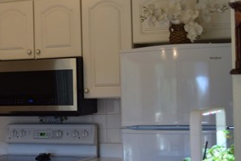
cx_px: -24
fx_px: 657
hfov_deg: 19.9
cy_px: 80
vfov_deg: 13.9
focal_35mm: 98
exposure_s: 1/100
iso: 400
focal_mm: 29
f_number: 5
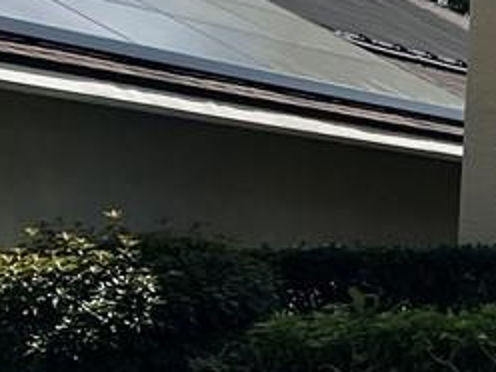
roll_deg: +0.1
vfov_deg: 8.8
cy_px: 24
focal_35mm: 168
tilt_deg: +7.9
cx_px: 1582
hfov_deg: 9.0
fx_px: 2407
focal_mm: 5.1
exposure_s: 1/5076
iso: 50
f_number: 1.6
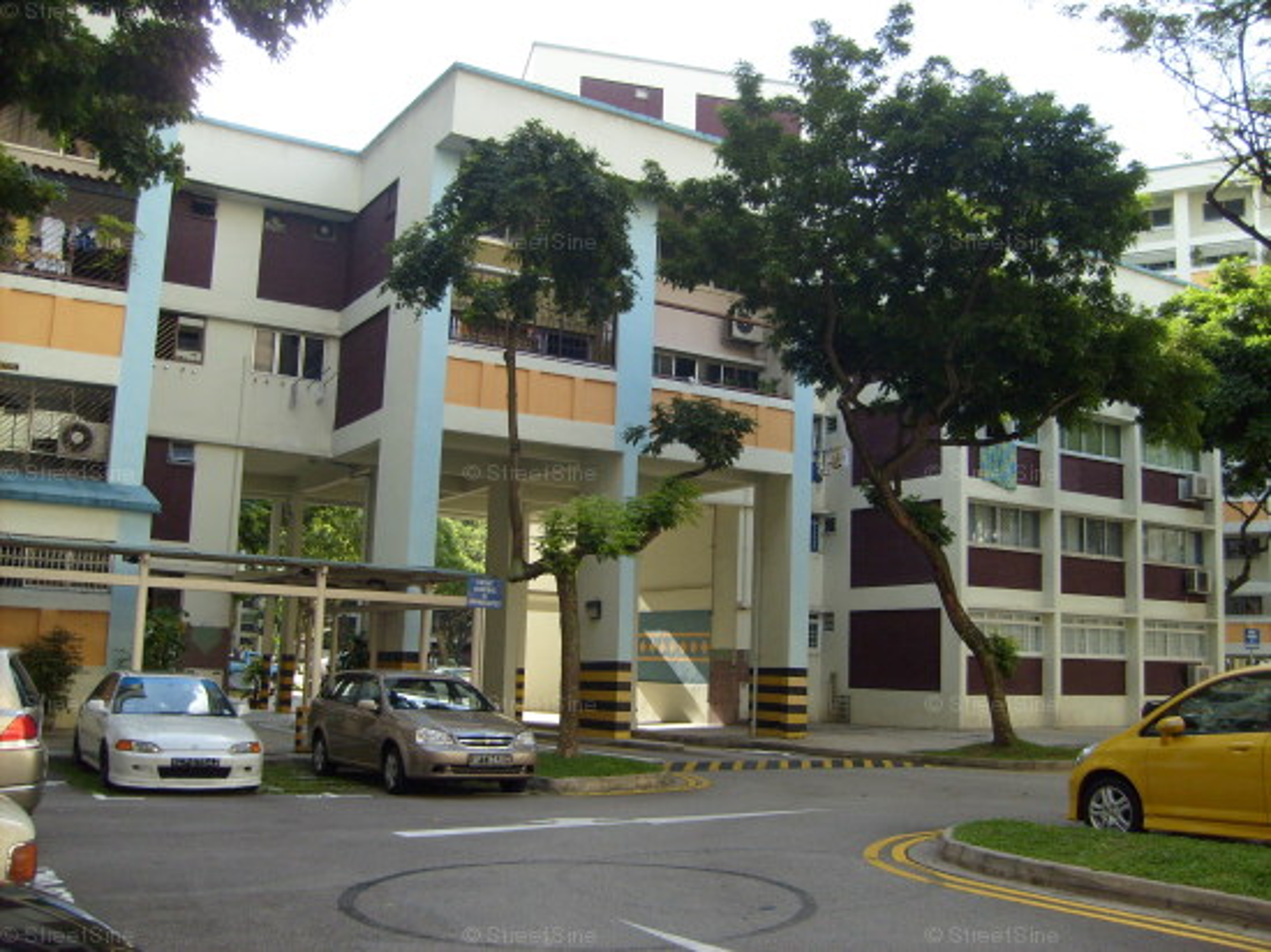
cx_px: 636
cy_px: 476
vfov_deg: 40.7
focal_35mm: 35
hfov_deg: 52.6
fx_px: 1285
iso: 80
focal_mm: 5.8
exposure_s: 1/90
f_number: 7.1
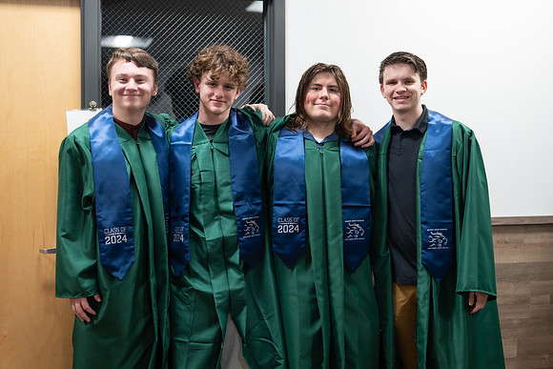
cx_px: 276
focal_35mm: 50
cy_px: 184
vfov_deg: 27.0
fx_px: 768
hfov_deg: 39.6
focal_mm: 50
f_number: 1.2
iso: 500
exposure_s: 1/320
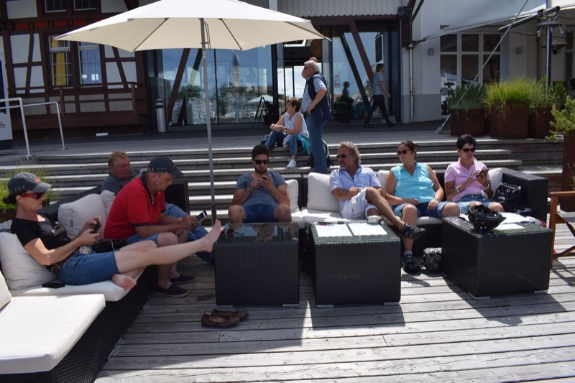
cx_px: 288
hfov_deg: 67.4
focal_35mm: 27
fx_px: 431
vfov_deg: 47.9
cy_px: 192
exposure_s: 1/400
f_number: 10
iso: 200
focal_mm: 18
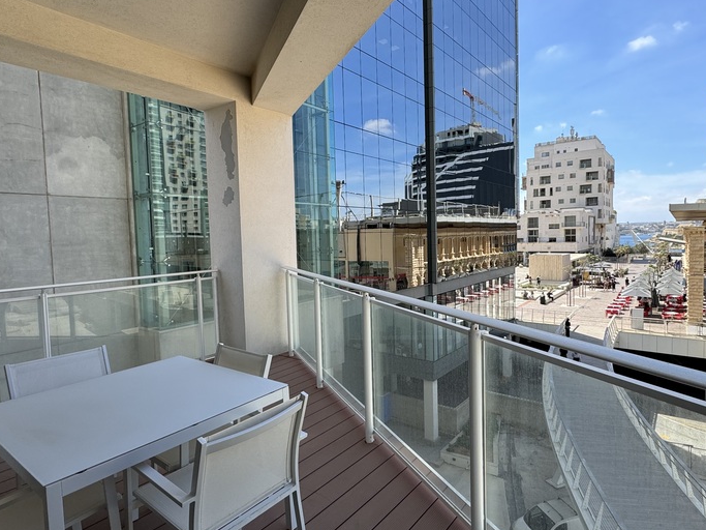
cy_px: 260
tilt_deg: -3.7
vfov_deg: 63.4
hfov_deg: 78.9
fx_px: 428
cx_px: 371
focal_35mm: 21
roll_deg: +0.9
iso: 50
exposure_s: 1/796
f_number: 2.2
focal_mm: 2.22
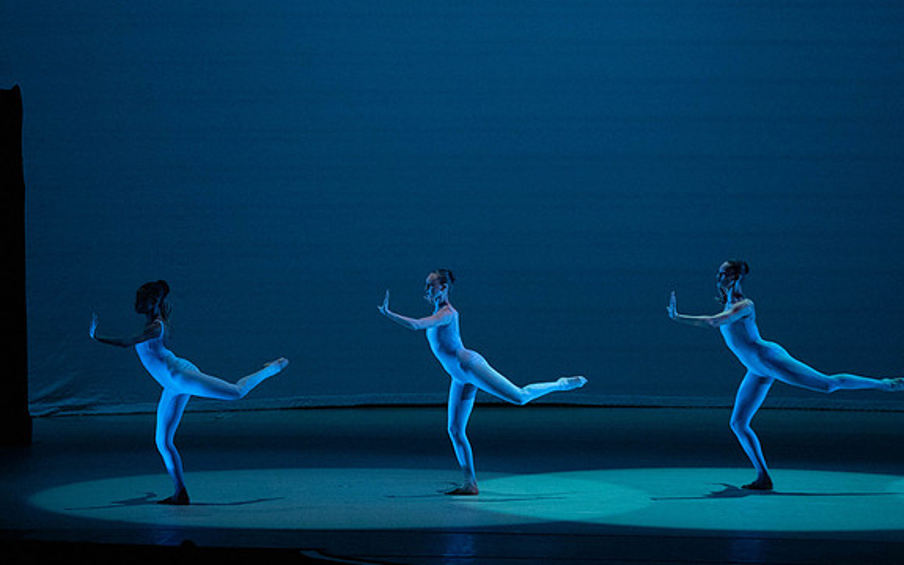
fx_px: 4433
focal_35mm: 180
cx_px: 454
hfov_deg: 11.6
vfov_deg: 7.3
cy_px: 295
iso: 16000
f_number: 5.6
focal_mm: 175
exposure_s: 1/400
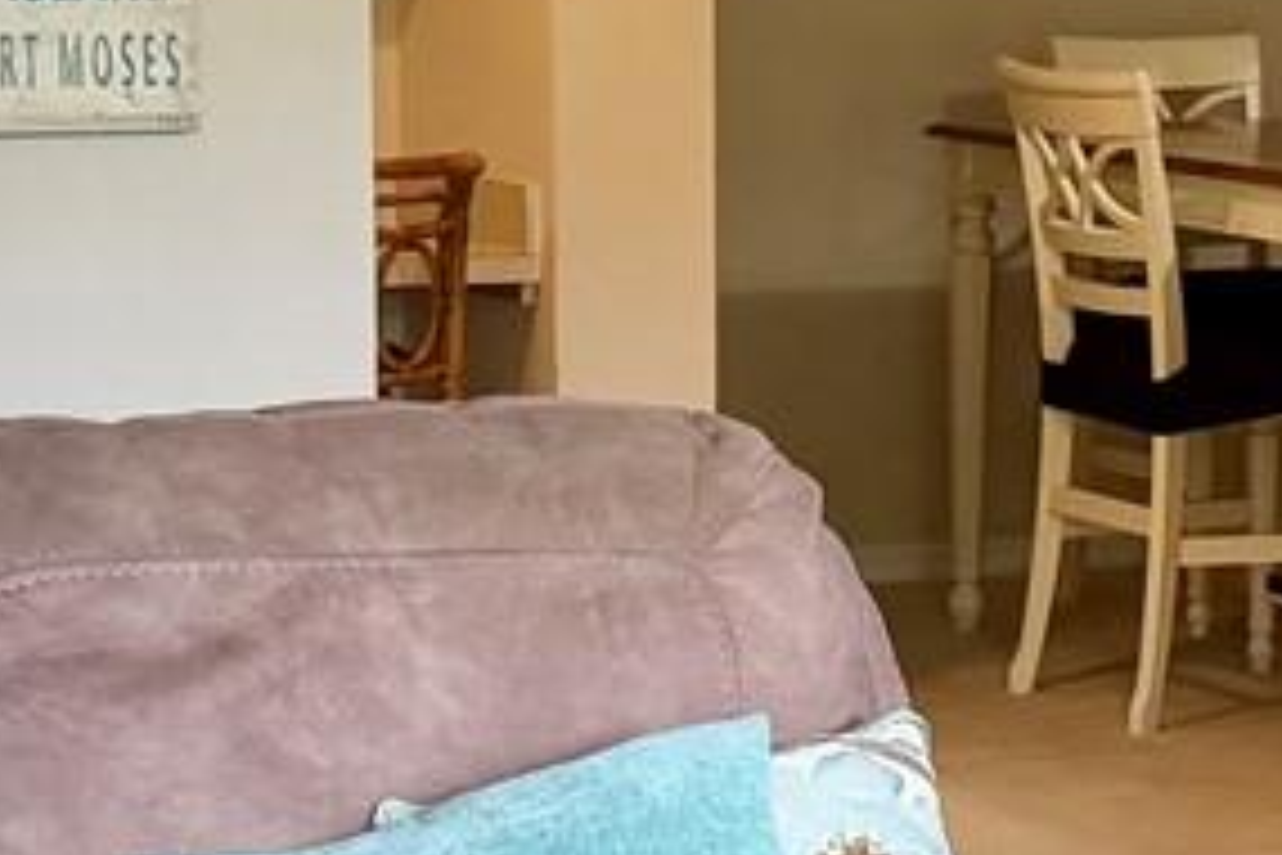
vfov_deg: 9.8
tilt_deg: -9.0
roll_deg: -1.4
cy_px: 616
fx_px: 4985
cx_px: 1331
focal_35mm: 140
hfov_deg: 14.4
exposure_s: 1/120
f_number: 1.78
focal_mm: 6.76
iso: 250
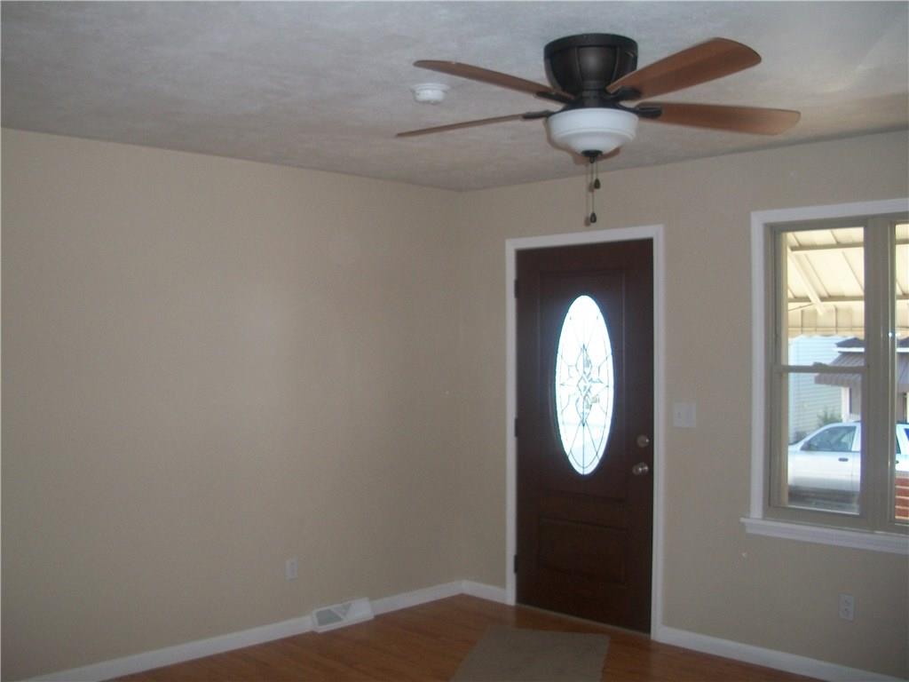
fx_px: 919
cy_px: 341
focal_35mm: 35
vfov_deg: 40.7
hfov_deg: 52.6
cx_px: 454
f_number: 3.1
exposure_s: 1/125
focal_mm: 6.3
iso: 200
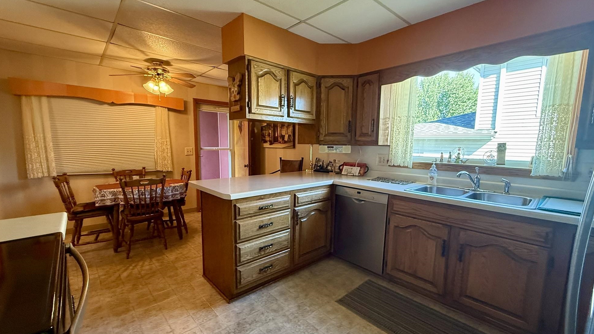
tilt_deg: -7.7
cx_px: 299
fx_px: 252
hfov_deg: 99.4
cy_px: 177
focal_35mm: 16
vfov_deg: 67.0
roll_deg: -1.3
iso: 500
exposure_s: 1/120
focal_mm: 2.22
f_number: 2.2
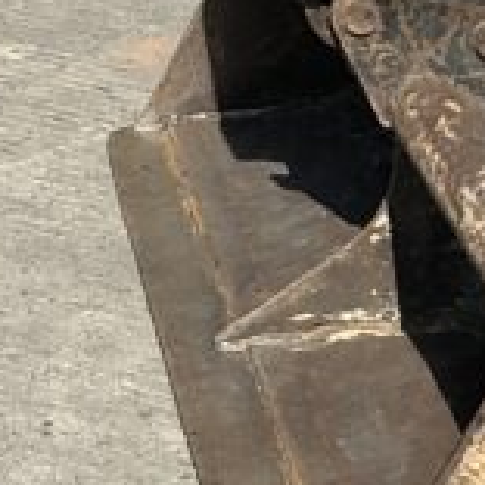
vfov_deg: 10.5
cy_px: -211
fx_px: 2568
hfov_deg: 10.6
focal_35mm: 162
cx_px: -96
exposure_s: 1/1848
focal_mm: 3
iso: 25
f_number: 1.8
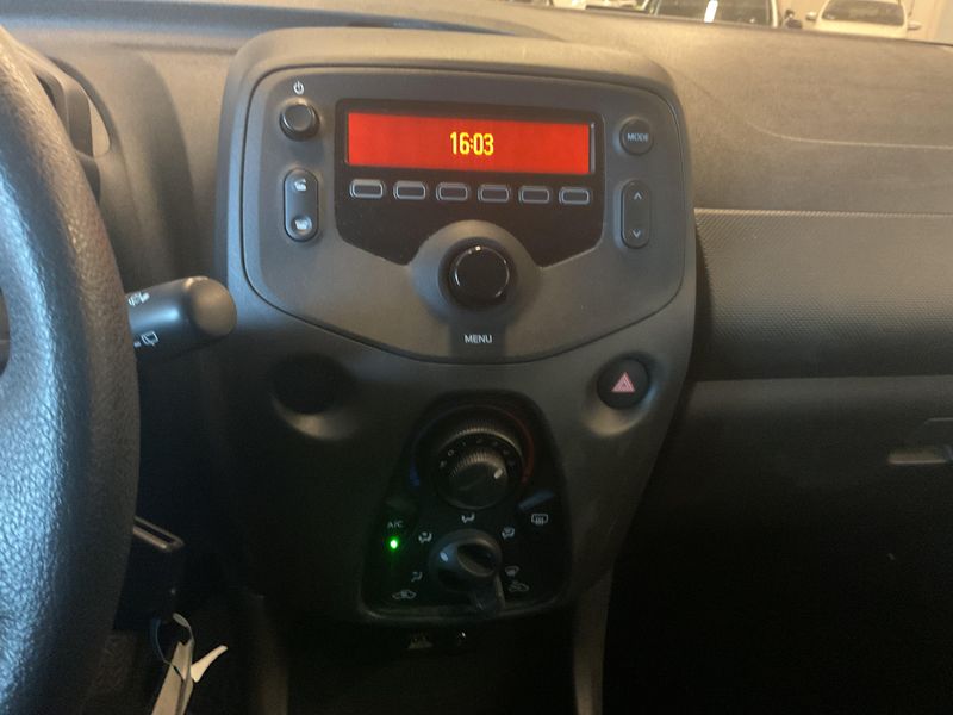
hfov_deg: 61.7
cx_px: 476
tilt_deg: -24.7
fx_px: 798
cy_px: 358
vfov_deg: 48.2
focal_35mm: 29
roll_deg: -6.2
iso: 500
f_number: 1.8
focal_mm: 3
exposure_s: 1/20
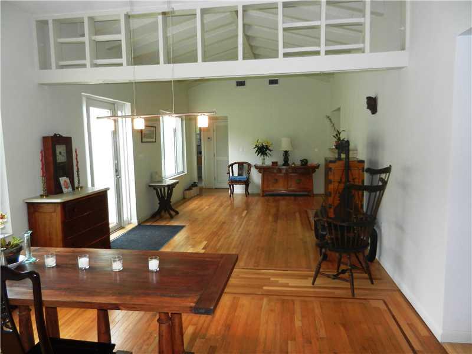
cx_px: 236
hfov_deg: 69.4
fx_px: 341
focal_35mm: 25
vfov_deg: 54.9
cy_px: 177
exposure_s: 1/30
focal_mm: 4.5
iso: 200
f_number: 3.5
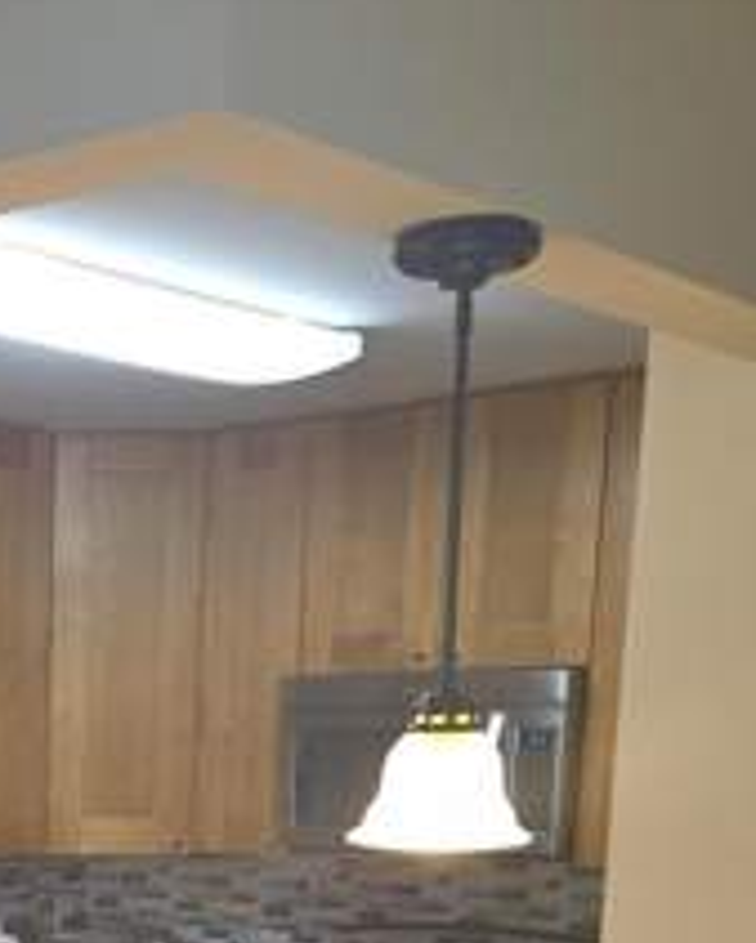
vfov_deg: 24.7
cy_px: 1184
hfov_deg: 21.2
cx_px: -98
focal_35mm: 68
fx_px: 1900
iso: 100
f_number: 1.7
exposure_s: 1/60
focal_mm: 6.3
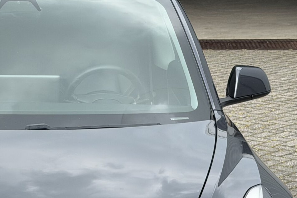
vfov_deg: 10.1
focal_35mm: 134
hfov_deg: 15.1
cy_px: 208
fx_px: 1105
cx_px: 17
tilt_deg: -16.6
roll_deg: -0.1
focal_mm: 6.76
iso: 64
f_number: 1.78
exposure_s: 1/1307
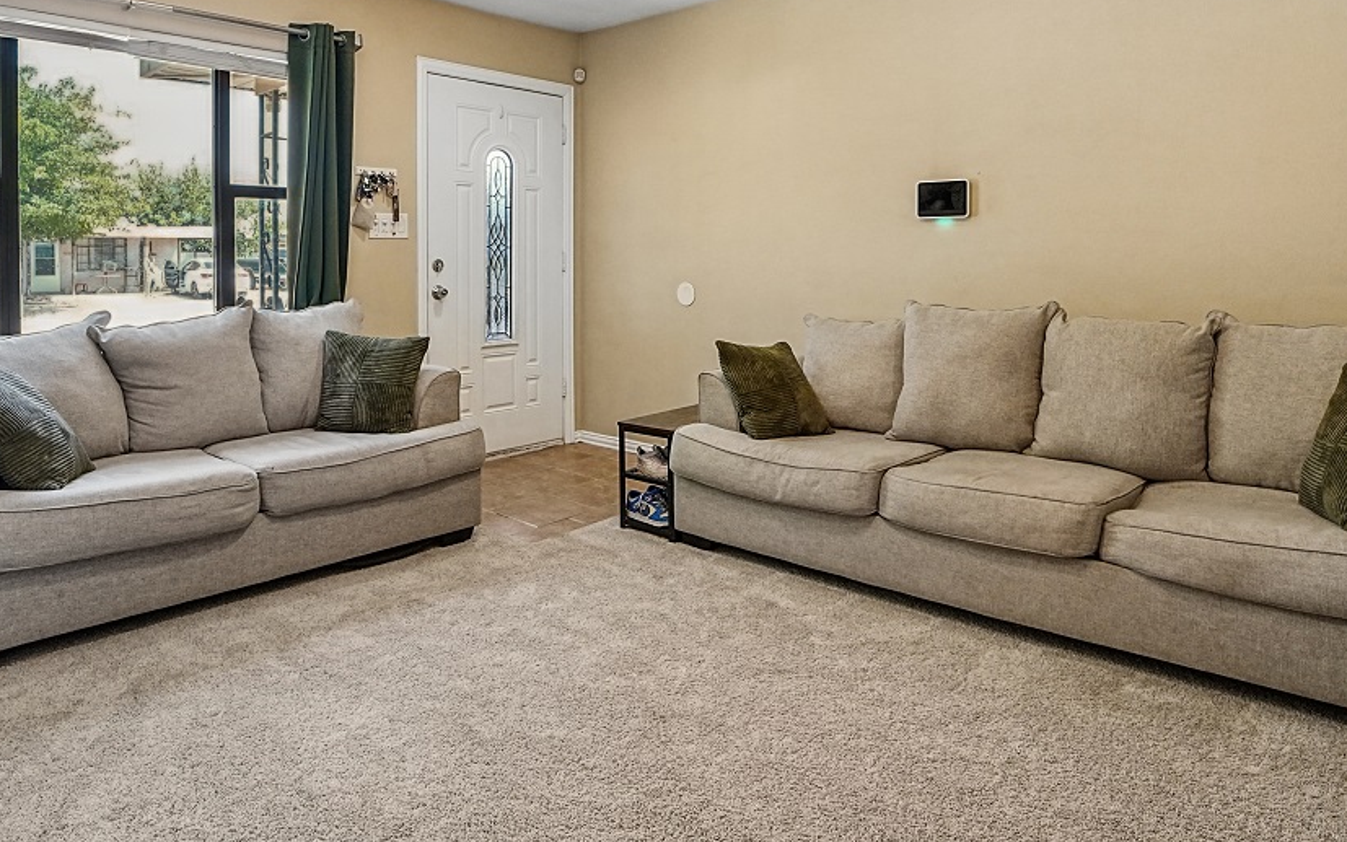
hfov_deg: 79.6
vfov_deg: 53.9
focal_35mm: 22
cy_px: 277
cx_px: 662
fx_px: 808
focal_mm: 14
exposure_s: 1/100
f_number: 10
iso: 2500
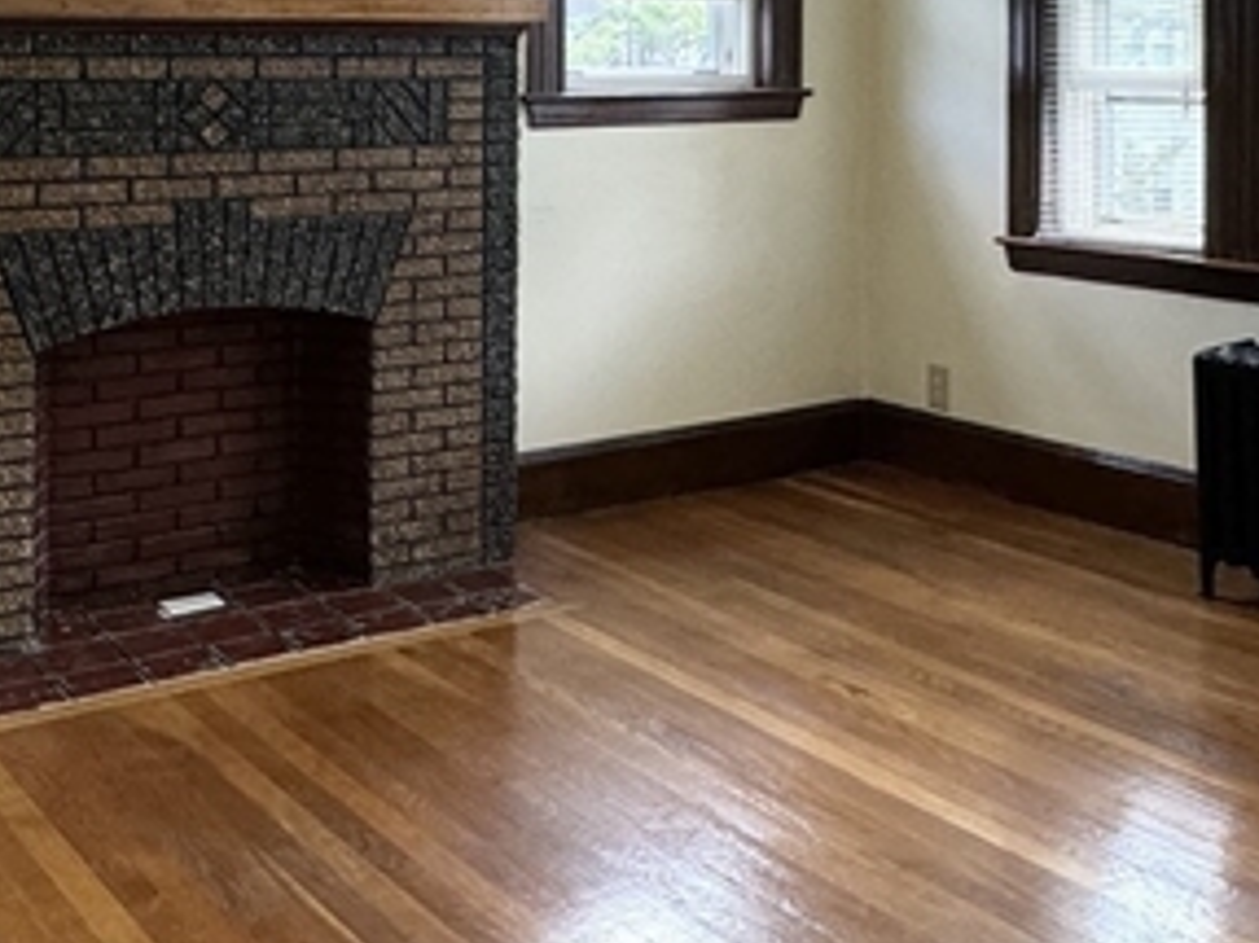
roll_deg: +0.1
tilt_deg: -0.4
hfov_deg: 38.1
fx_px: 1818
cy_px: 57
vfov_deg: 27.8
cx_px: 733
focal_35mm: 50
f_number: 2.2
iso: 200
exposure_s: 1/120
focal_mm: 2.22
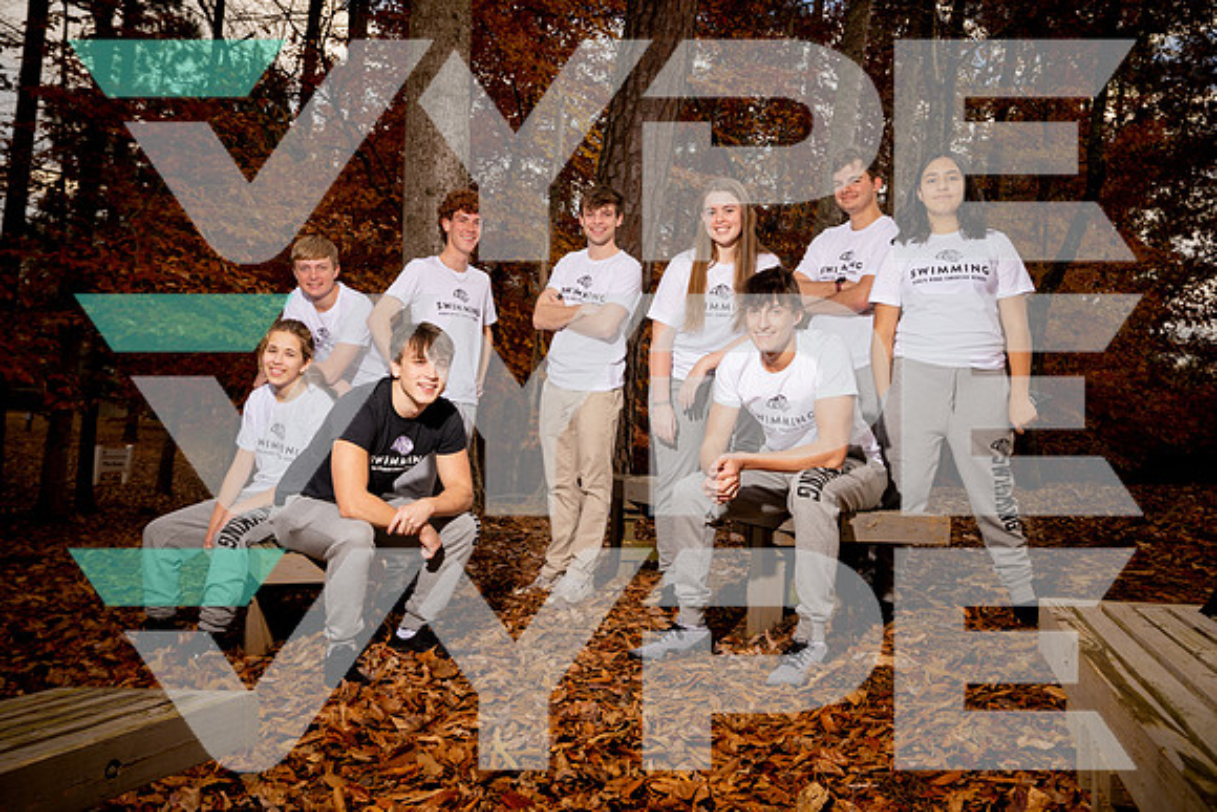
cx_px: 608
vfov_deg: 38.9
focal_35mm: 34
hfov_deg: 55.8
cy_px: 406
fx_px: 1150
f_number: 8
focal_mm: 34
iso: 125
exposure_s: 1/250
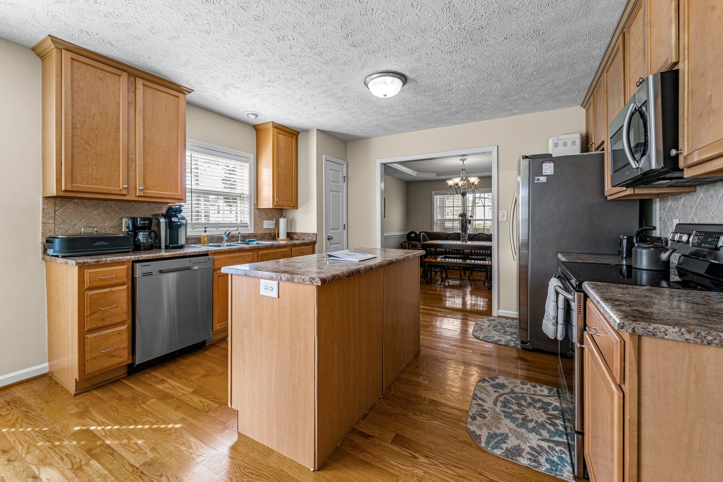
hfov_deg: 104.3
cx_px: 362
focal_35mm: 14
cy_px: 241
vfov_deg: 81.2
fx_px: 281
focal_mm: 14
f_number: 8
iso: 200
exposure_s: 1/4
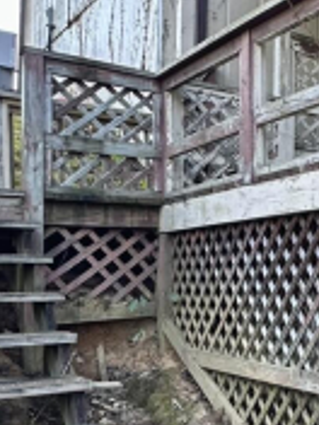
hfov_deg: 21.0
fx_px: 651
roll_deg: -0.5
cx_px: 536
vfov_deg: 36.0
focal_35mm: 53
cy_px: 262
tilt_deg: +2.6
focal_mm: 2.22
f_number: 2.2
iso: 80
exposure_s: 1/99
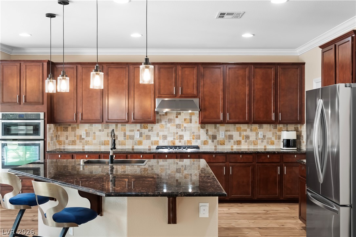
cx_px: 178
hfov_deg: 51.9
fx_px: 366
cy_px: 118
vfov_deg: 35.9
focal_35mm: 37
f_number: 8
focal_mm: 25
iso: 400
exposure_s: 1/3
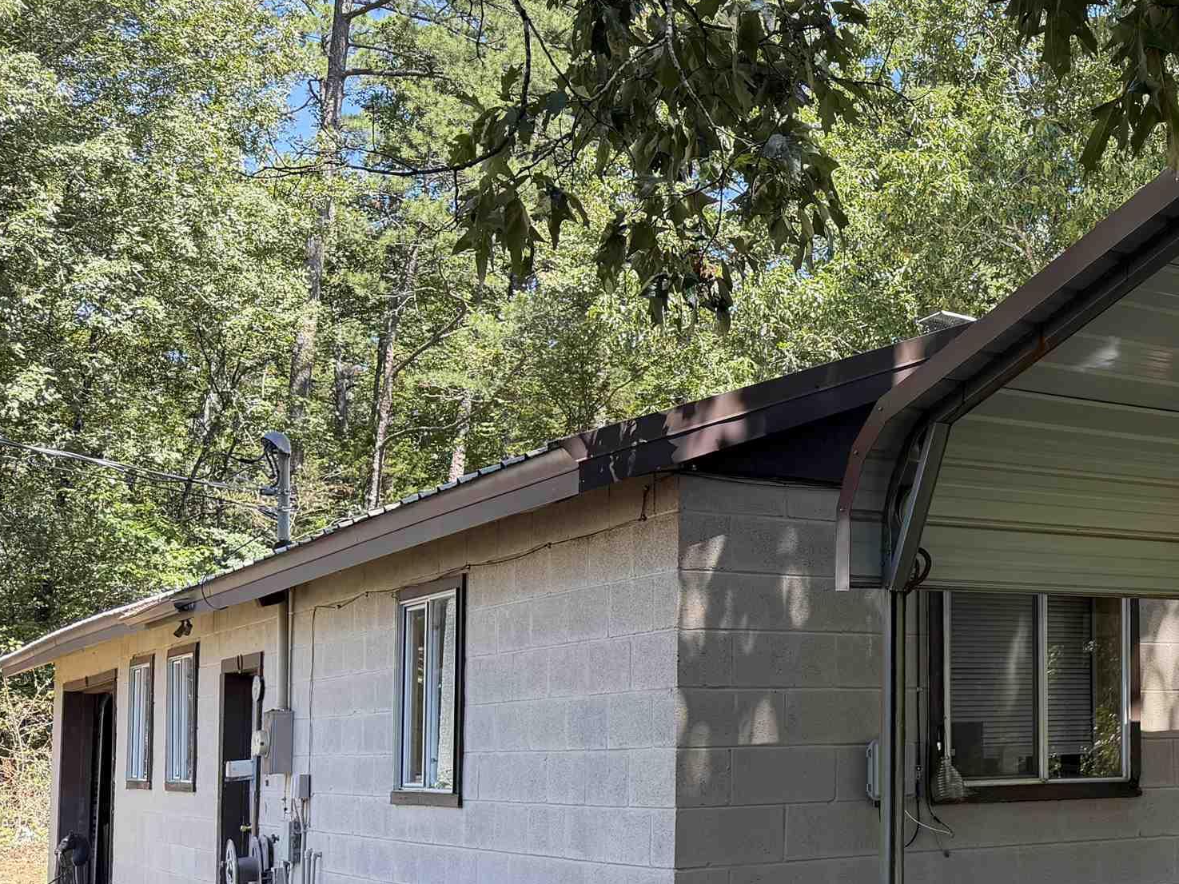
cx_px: 1198
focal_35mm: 50
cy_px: 579
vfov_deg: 28.9
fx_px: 1703
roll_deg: +1.2
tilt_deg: +4.7
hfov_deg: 34.5
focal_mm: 6.76
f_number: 1.78
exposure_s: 1/593
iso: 100
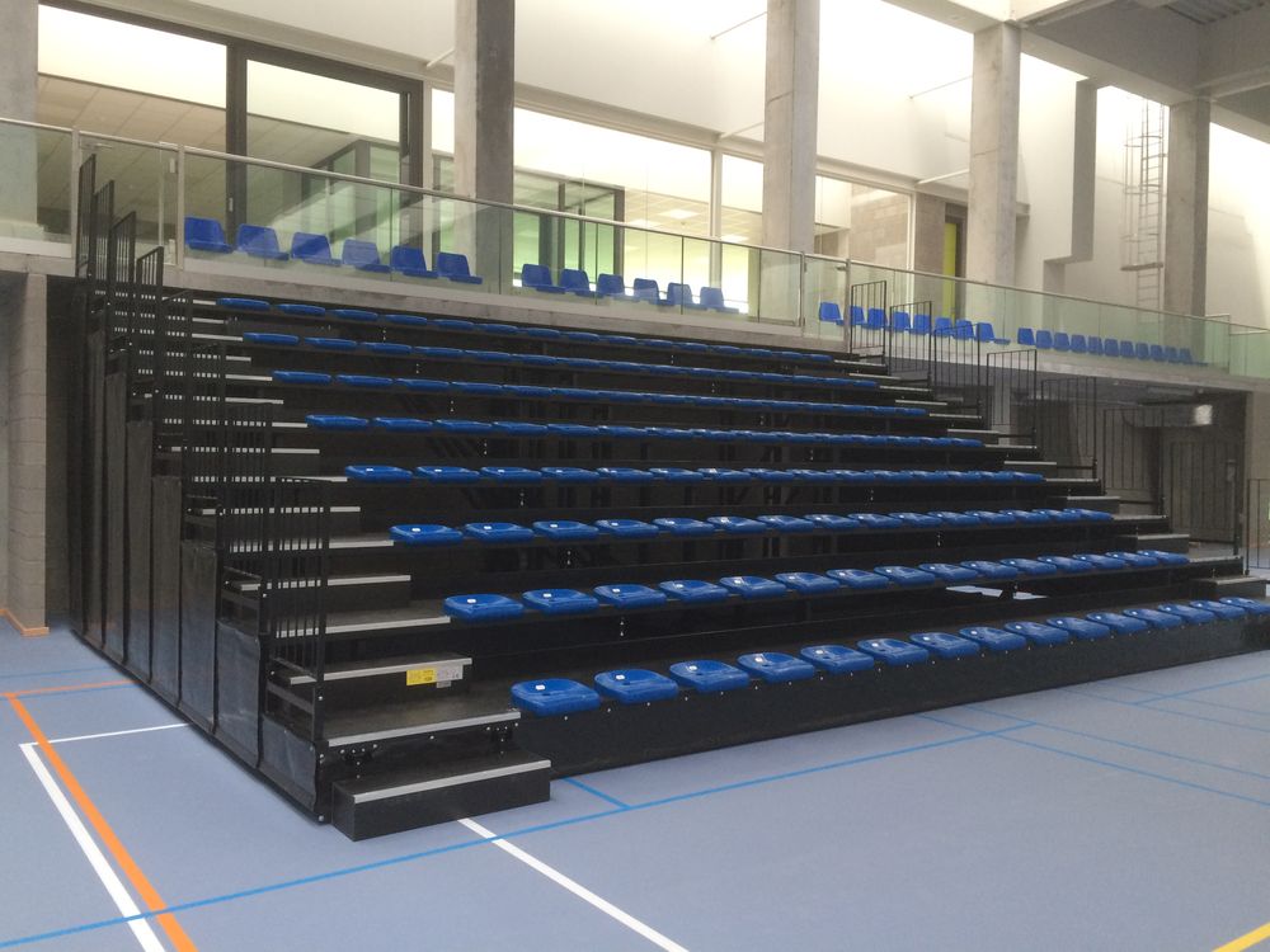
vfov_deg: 48.2
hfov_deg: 61.7
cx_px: 635
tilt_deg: -0.9
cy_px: 476
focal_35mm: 29
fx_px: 1064
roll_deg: -1.0
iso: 80
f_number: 2.2
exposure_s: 1/33
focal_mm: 4.15
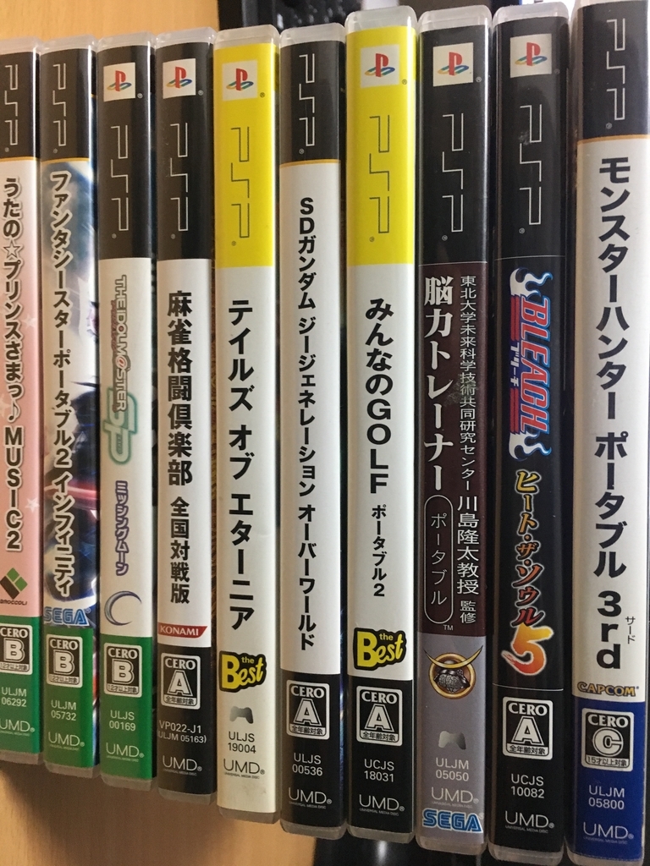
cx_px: 325
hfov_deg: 48.2
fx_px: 726
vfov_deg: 61.7
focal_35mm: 29
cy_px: 433
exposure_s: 1/30
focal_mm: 4.15
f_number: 2.2
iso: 200
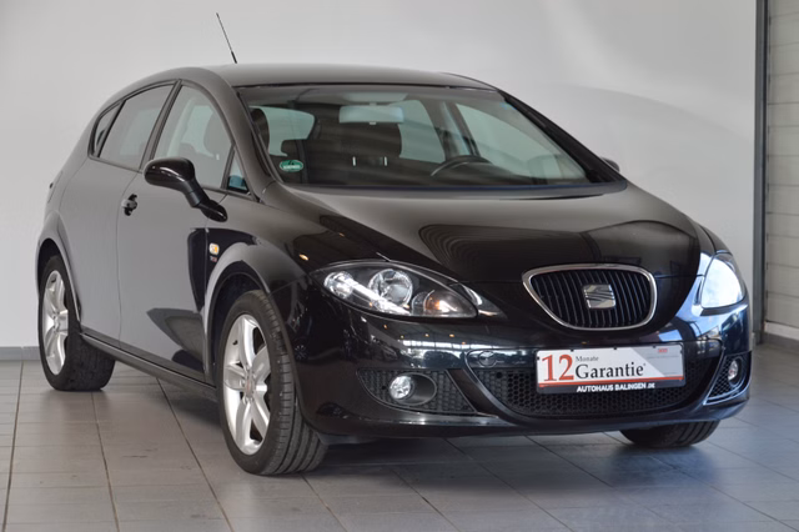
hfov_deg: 23.4
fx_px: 1930
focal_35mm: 87
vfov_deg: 15.7
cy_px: 266
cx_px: 400
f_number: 5
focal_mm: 58
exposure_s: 1/80
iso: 400
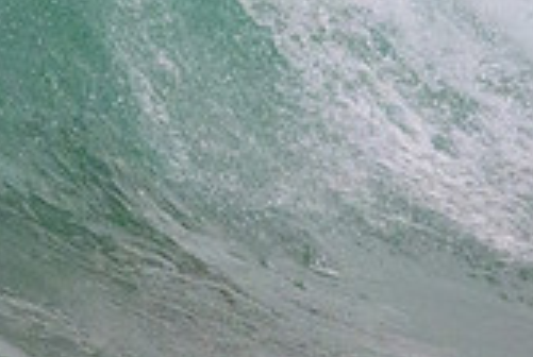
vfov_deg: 0.5
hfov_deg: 0.7
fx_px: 41173
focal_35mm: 2776
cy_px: -126
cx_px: 412
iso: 5600
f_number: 11
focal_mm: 800
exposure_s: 1/1250
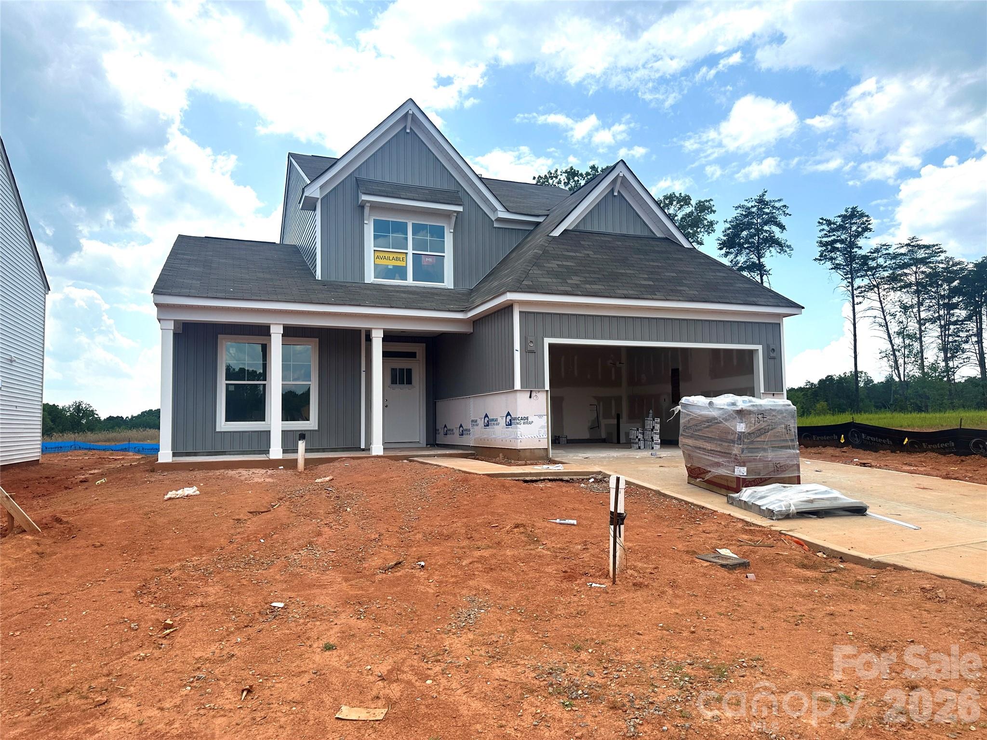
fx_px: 684
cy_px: 370
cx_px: 494
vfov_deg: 56.8
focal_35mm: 24
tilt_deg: +3.8
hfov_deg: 71.6
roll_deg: +0.0
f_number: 1.78
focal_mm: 6.86
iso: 80
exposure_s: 1/5000
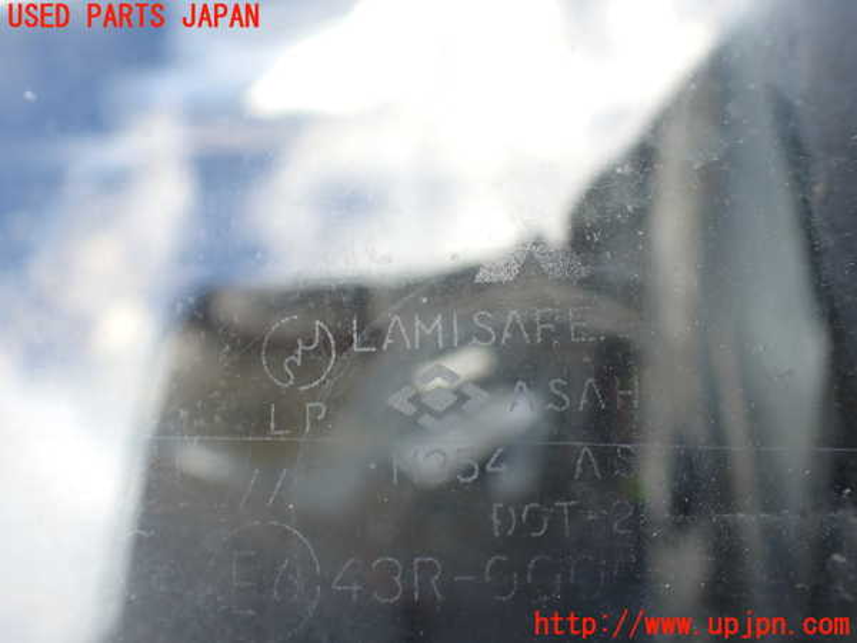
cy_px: 322
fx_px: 743
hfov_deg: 60.0
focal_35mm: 30
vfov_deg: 46.8
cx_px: 428
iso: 100
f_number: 2.3
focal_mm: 5.4
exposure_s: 1/125
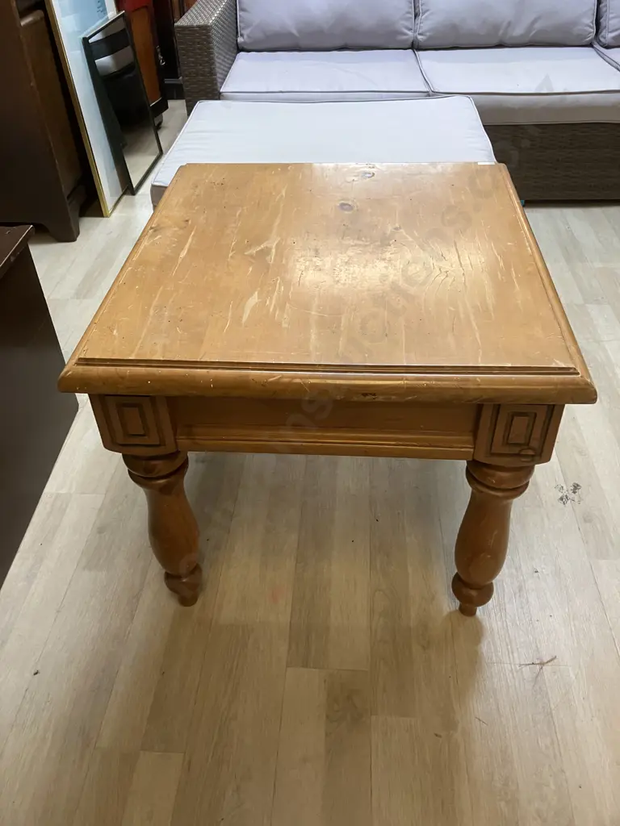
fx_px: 669
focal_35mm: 28
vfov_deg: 63.4
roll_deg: +3.9
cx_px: 310
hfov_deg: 49.7
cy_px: 413
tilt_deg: -38.7
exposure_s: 1/50
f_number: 1.8
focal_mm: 3.99
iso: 125
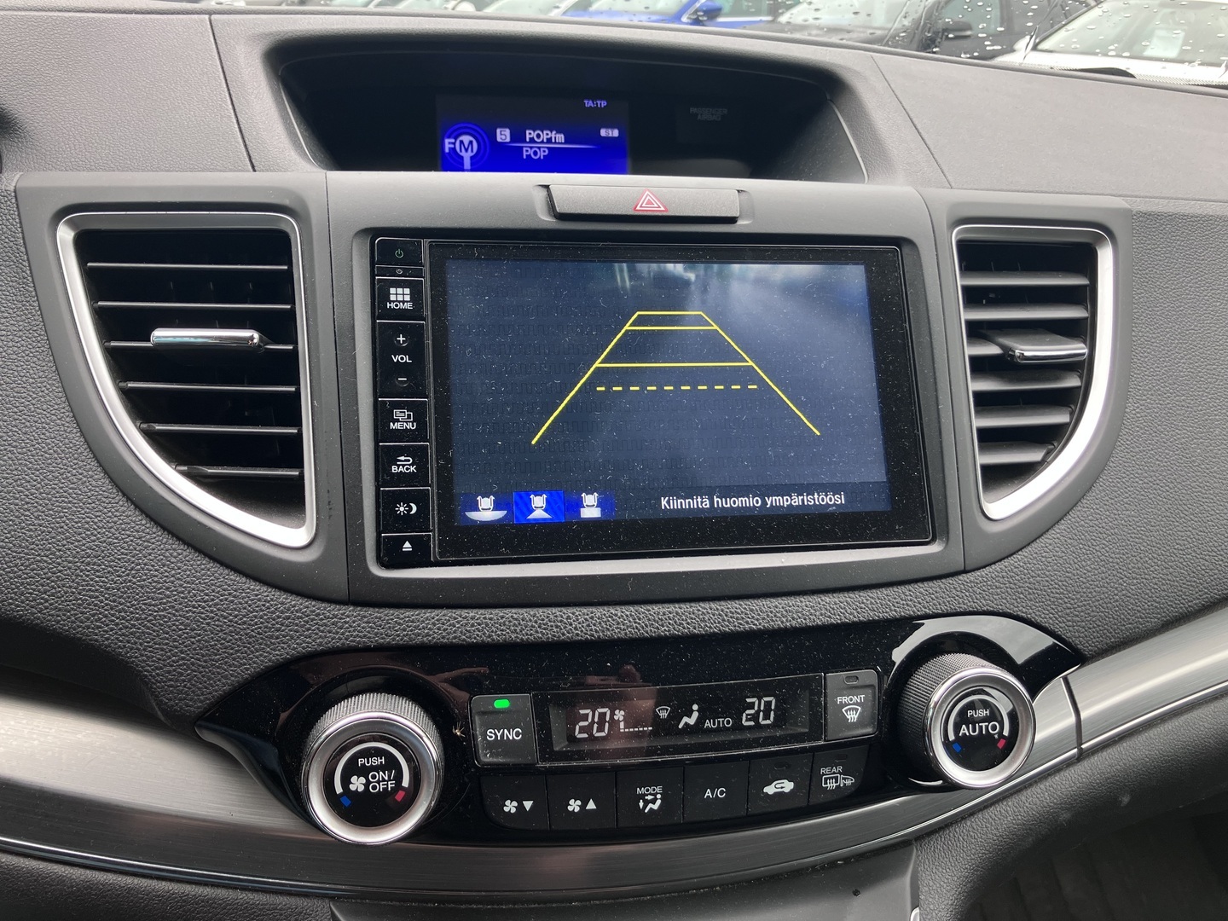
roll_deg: -1.7
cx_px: 614
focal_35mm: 28
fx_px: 993
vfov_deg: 49.7
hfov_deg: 63.4
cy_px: 460
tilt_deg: -23.9
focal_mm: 3.99
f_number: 1.8
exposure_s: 1/121
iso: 64
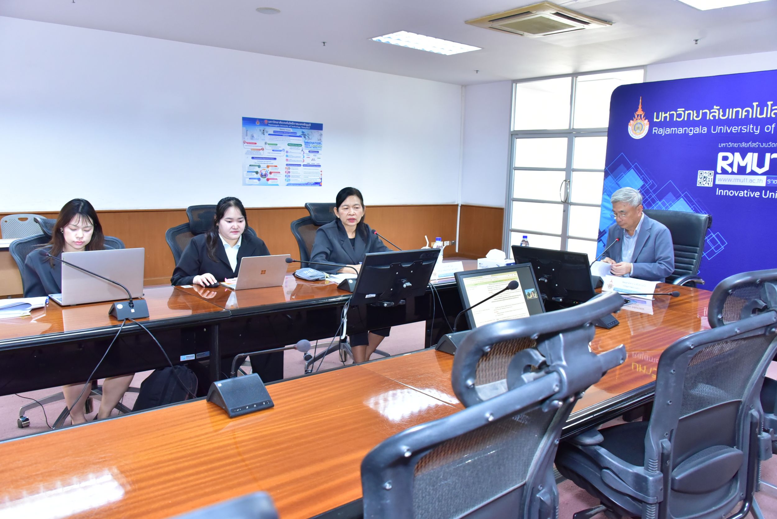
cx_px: 388
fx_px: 605
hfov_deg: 65.5
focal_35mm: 28
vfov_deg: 46.4
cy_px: 260
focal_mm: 28
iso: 4000
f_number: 6.3
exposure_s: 1/80
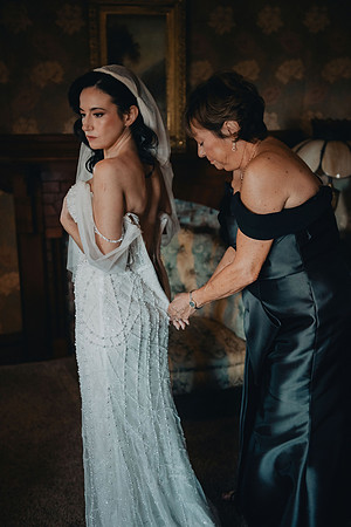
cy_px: 264
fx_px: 702
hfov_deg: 28.1
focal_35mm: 48
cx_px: 176
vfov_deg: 41.1
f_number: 2.8
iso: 2000
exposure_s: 1/640
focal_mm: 48
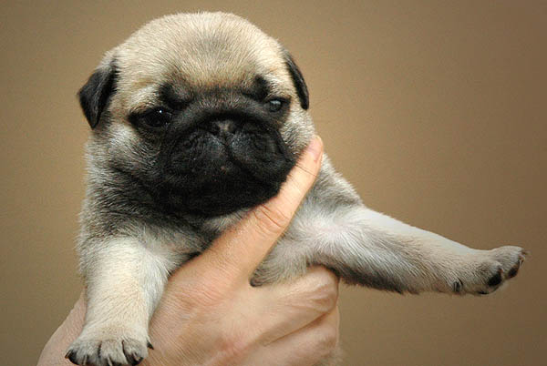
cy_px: 183
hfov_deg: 26.0
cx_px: 274
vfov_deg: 17.6
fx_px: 1187
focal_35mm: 78
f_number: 5.6
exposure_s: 1/60
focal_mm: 52
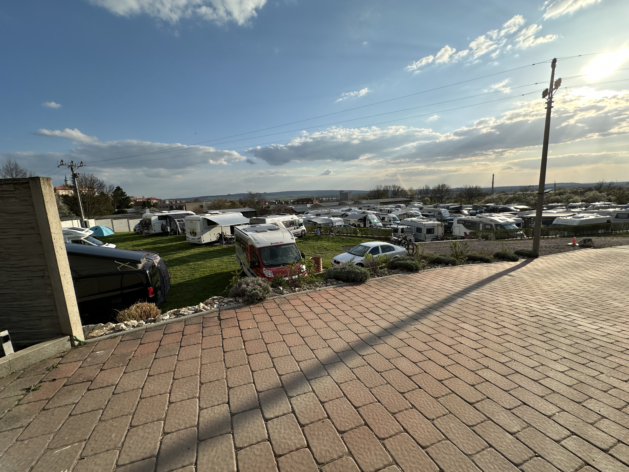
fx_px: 254
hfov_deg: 102.1
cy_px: 236
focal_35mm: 14
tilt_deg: -7.7
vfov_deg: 85.7
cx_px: 314
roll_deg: +0.9
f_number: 2.2
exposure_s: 1/2451
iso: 50
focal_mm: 2.22
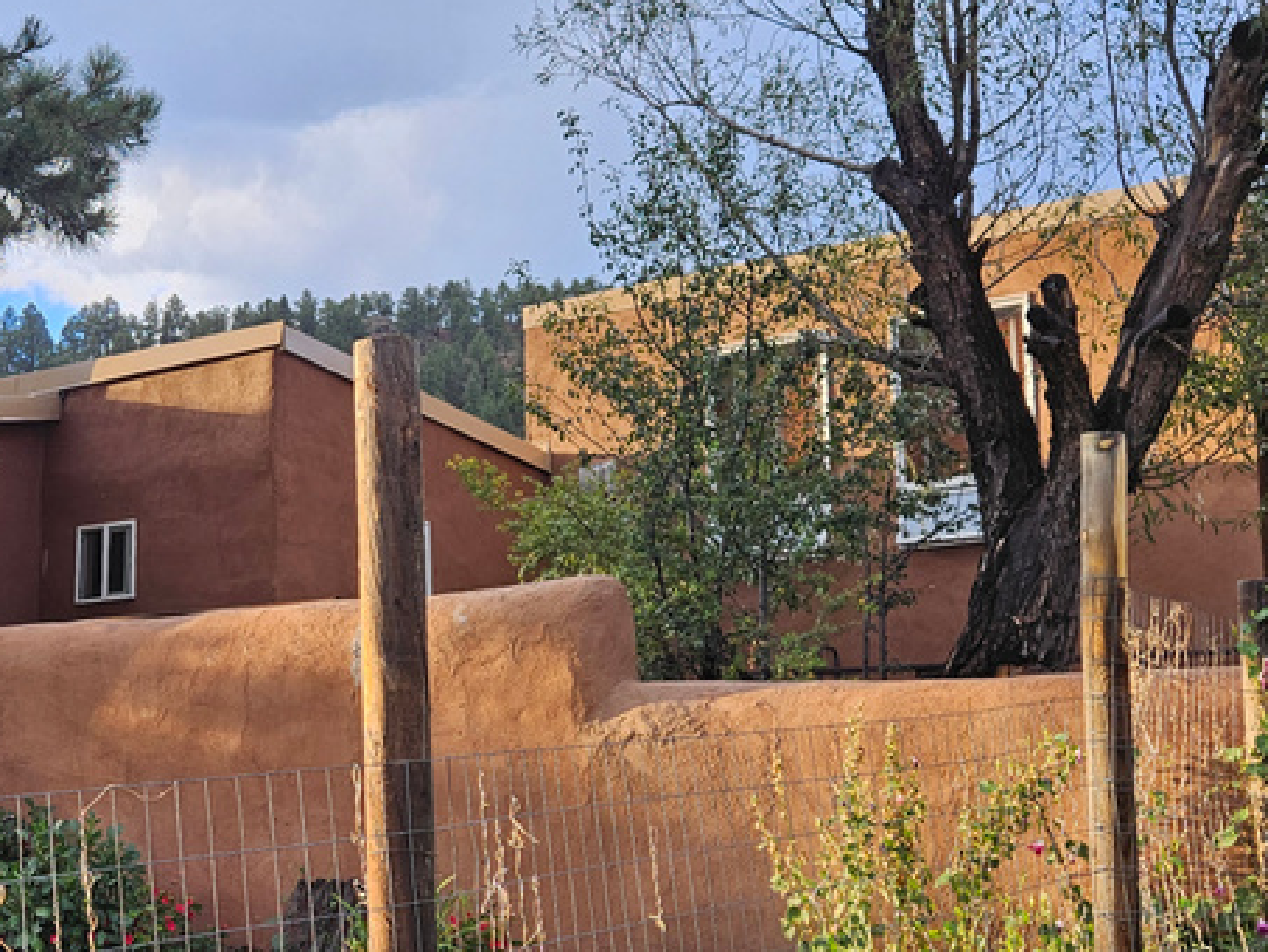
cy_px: 521
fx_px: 1905
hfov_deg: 36.1
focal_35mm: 52
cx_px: 341
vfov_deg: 28.0
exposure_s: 1/180
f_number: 1.8
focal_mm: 5.4
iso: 32
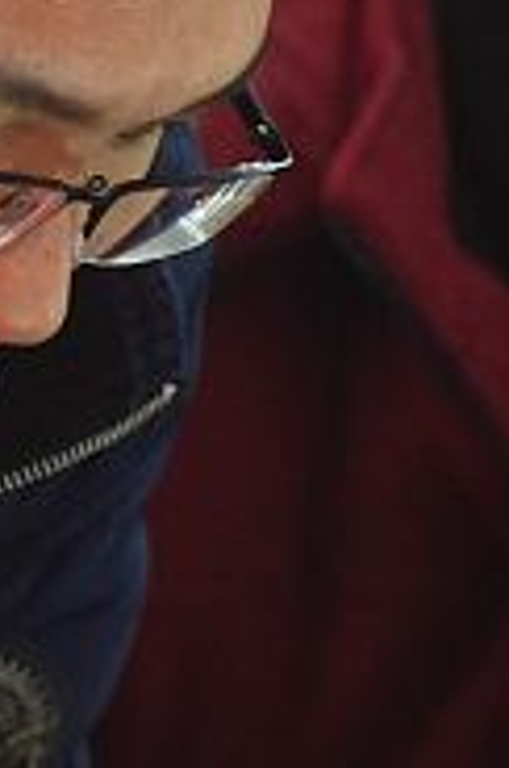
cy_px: 173
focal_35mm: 536
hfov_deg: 2.6
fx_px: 11410
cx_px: -154
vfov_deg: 3.9
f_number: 2.8
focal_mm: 82
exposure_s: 1/50
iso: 2000
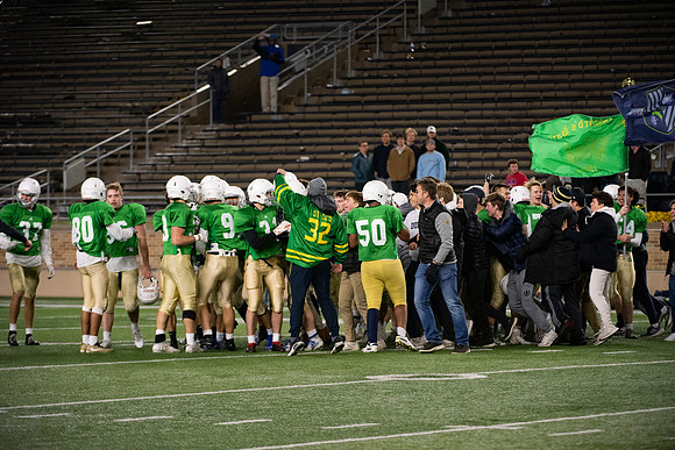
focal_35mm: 200
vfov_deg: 6.9
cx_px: 338
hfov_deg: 10.3
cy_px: 225
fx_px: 3751
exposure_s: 1/500
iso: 4000
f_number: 4
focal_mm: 200
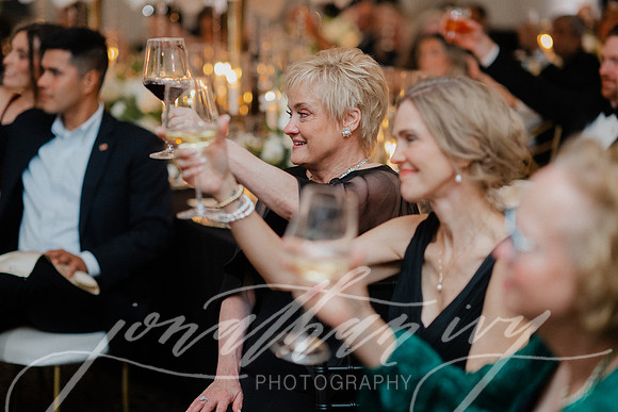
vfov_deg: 16.1
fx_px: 1459
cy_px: 206
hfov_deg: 23.9
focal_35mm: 85
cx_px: 309
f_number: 2
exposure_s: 1/160
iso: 2000
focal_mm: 85
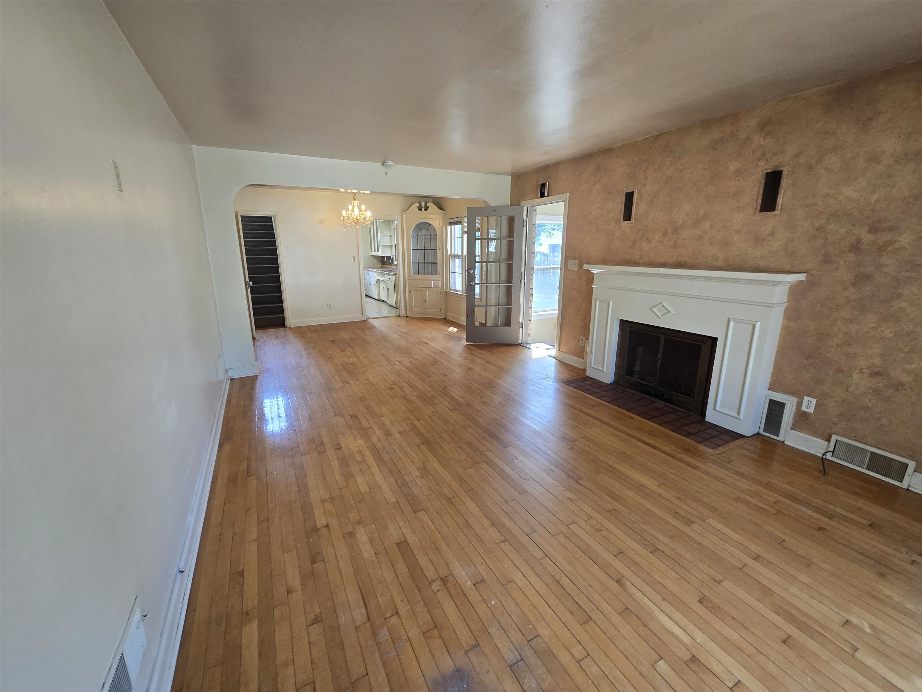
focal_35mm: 13
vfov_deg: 89.9
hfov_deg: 106.2
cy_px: 346
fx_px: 346
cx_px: 461
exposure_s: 1/60
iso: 125
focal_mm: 2.2
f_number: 2.2
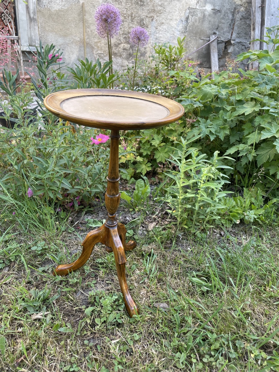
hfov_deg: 53.1
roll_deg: -3.8
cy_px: 186
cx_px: 140
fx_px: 279
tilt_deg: -25.6
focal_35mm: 26
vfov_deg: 67.3
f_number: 1.6
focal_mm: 4.2
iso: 32
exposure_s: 1/269
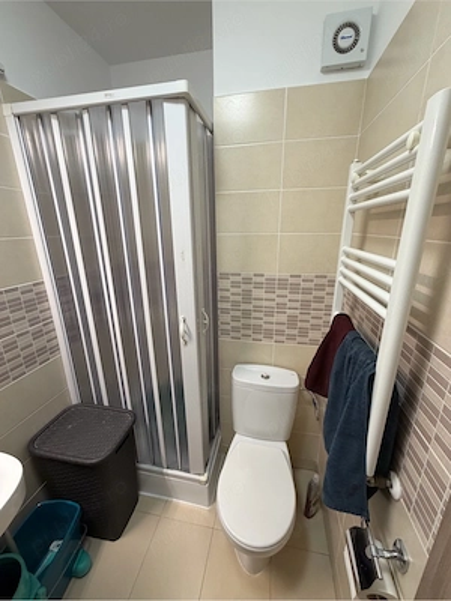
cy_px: 300
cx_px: 226
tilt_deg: -16.6
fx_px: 243
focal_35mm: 14
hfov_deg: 85.7
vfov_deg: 102.1
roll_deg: +0.3
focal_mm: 2.22
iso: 200
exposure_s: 1/50
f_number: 2.2
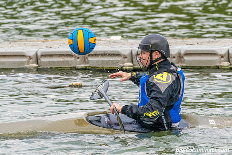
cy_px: 77
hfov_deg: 2.9
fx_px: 4568
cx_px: 165
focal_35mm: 709
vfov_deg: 1.9
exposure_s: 1/2000
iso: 3200
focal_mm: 400
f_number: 7.1
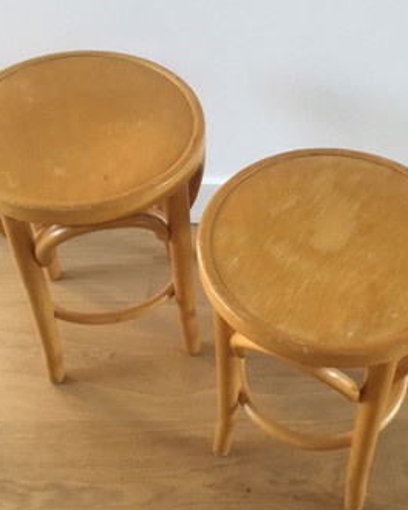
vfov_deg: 39.5
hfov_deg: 31.4
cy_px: 246
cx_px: 314
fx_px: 709
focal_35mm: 47
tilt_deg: -48.9
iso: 200
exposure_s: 1/17
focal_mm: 3.3
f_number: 2.4
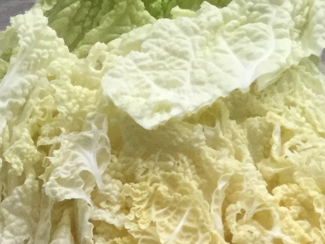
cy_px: 353
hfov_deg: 16.5
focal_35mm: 112
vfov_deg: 12.6
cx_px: -110
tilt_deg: -68.0
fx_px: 1052
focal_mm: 3.3
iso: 125
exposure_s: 1/33
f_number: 2.4
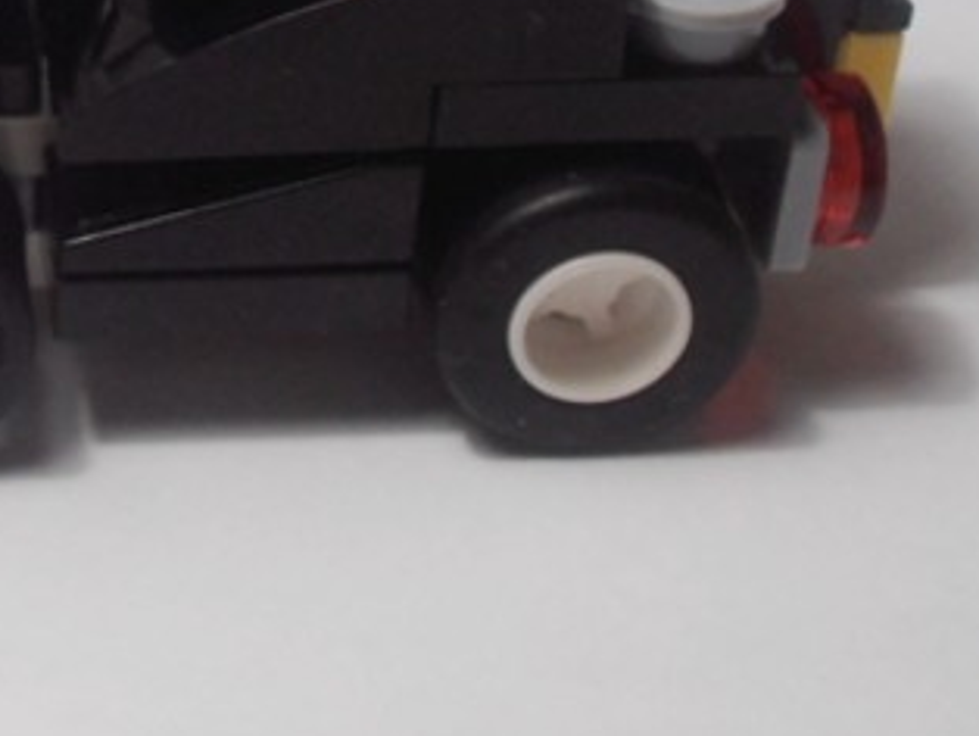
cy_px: -114
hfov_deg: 17.9
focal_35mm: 106
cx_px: -65
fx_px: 3000
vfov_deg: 13.6
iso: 80
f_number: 3.9
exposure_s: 1/60
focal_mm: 6.61
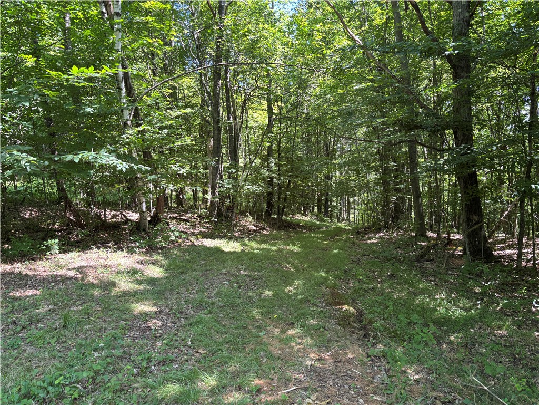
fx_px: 405
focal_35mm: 26
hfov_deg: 67.3
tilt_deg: -6.3
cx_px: 270
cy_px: 202
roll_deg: -0.9
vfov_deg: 53.1
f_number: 1.6
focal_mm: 5.96
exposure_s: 1/115
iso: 125
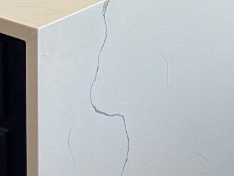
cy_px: -183
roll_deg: +0.3
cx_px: 89
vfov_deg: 10.8
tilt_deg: -6.6
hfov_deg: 15.8
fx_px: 845
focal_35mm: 125
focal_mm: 5.7
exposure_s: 1/60
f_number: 1.5
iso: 100
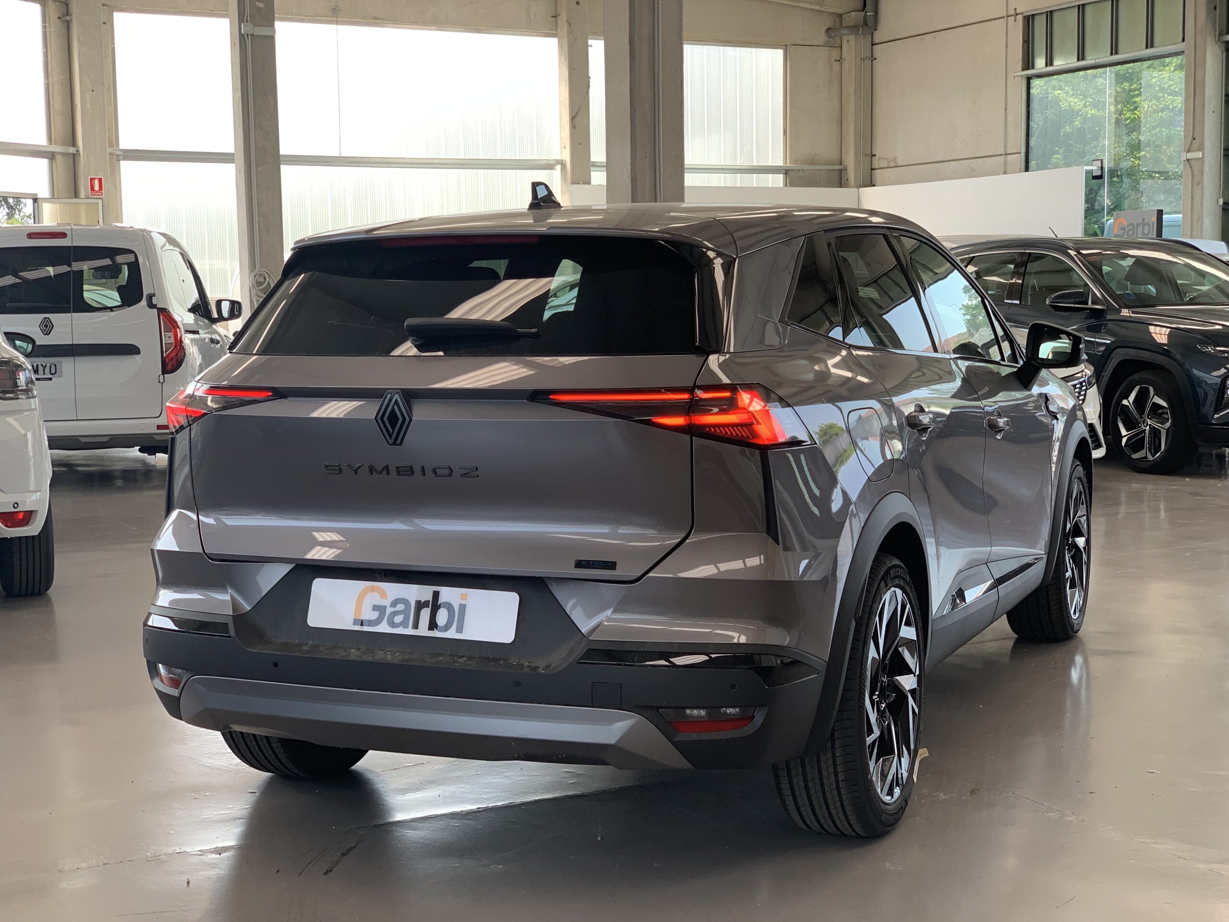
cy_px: 461
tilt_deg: -6.8
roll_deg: +1.0
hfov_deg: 36.8
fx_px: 1846
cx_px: 614
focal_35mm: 52
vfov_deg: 28.0
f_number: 2.4
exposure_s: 1/122
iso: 40
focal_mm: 6
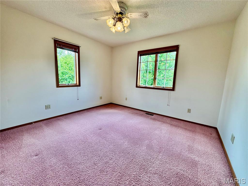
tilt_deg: -7.9
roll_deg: -1.4
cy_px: 93
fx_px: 100
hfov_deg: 102.1
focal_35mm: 14
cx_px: 124
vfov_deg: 85.7
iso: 100
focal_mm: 2.22
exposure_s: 1/120
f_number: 2.2
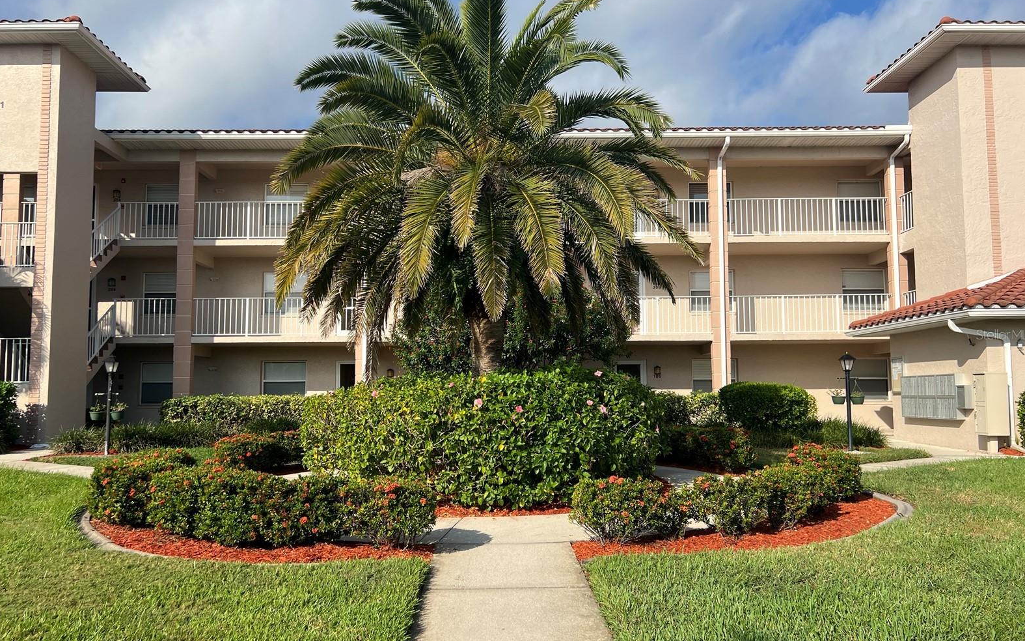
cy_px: 334
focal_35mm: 28
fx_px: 782
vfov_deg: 44.5
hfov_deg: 66.5
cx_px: 517
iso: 50
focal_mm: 5.7
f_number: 1.5
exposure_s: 1/4630
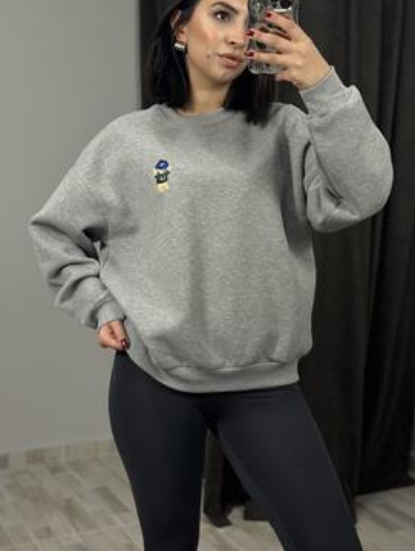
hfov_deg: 26.6
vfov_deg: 34.9
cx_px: 185
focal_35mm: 55
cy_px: 270
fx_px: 877
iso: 160
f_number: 1.78
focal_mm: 6.86
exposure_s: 1/100
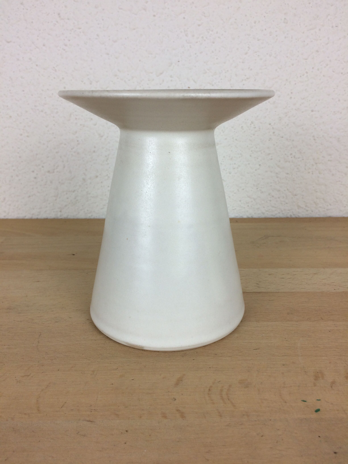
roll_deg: +1.3
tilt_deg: -19.7
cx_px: 174
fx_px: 389
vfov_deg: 61.7
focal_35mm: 29
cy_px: 232
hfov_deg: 48.2
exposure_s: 1/100
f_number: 2.2
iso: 40
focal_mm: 4.15
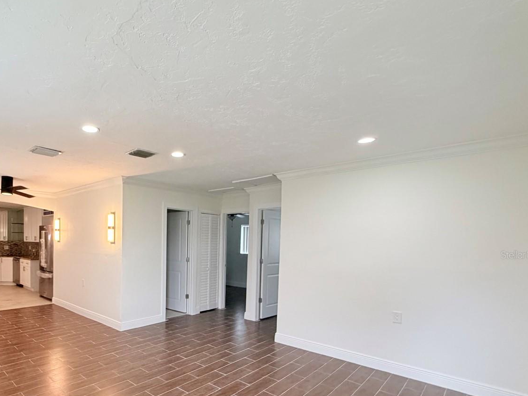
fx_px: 305
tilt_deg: -2.4
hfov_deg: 78.6
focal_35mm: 20
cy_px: 255
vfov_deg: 64.7
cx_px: 168
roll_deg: -0.4
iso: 250
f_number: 2.2
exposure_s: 1/120
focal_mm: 2.22
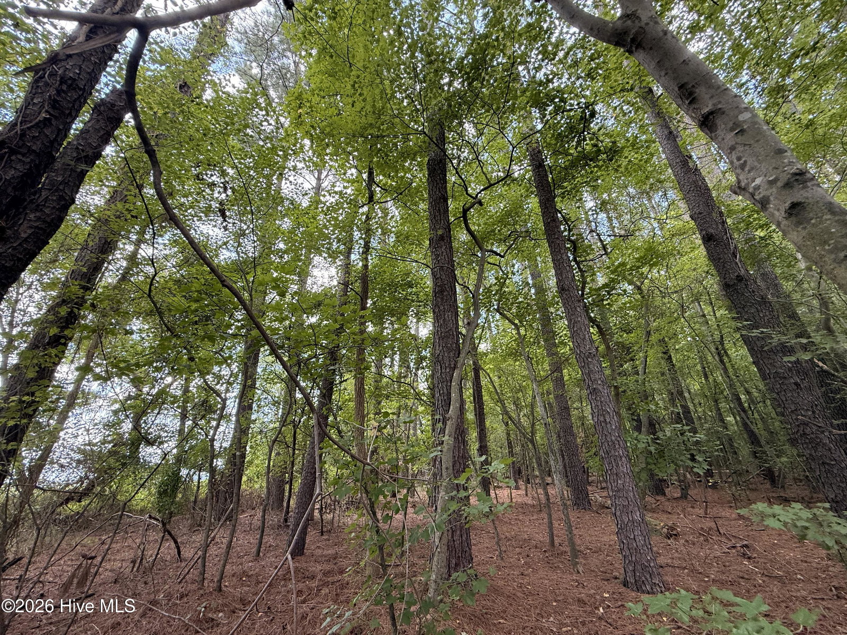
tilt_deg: +25.3
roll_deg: +2.2
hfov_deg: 102.1
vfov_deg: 85.7
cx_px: 424
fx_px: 343
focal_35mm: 14
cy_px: 318
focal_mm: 2.22
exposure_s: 1/99
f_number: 2.2
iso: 125
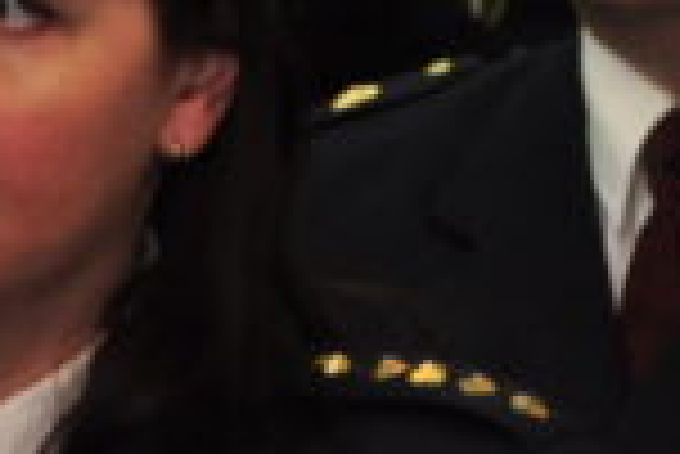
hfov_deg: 4.7
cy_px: 103
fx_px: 8357
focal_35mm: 442
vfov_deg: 3.1
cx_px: 635
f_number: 8
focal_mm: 58
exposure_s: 1/60
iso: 1250
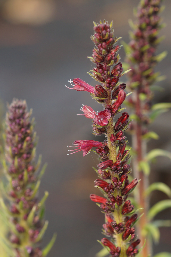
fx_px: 1069
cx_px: 86
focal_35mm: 150
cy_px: 128
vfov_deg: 13.7
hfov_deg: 9.1
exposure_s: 1/160
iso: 100
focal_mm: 100
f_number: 5
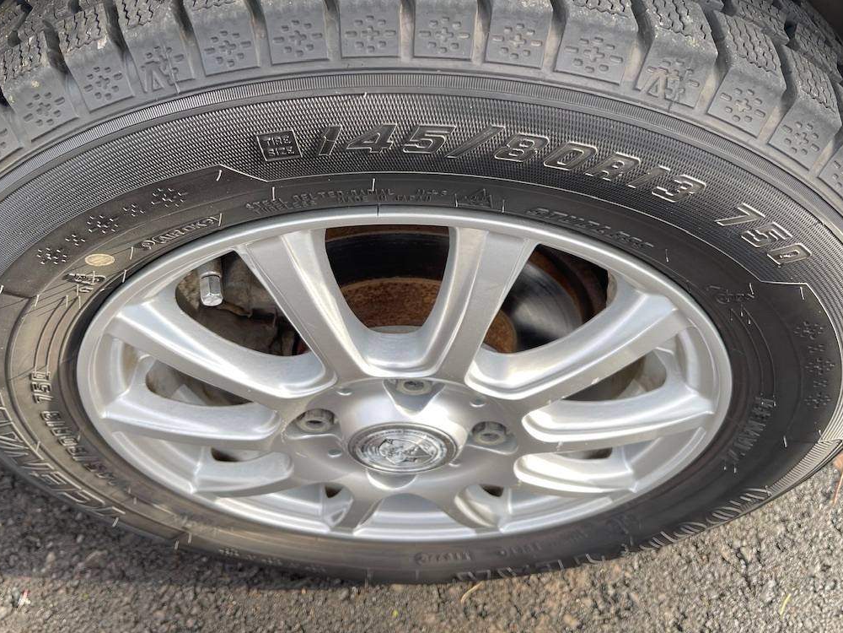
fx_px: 779
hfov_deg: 56.8
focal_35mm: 32
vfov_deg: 43.7
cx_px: 395
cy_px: 229
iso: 32
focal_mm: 5.1
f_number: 1.6
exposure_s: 1/198
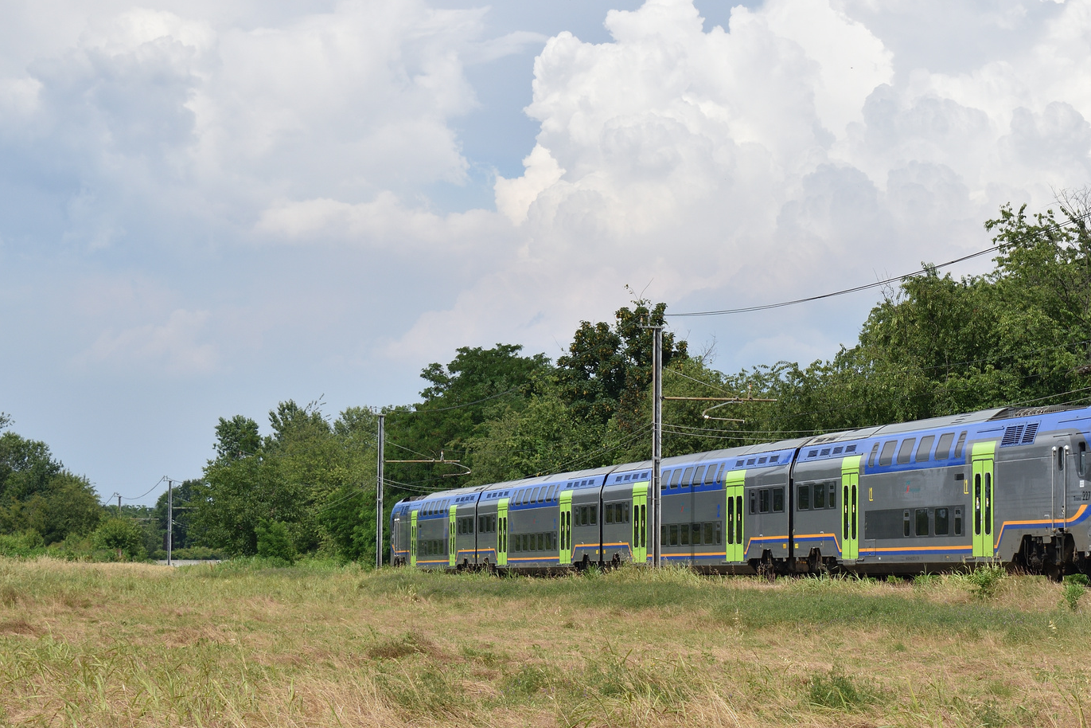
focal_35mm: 105
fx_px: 3182
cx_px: 723
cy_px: 391
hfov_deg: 19.4
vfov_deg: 13.0
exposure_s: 1/640
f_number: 8
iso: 100
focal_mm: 50
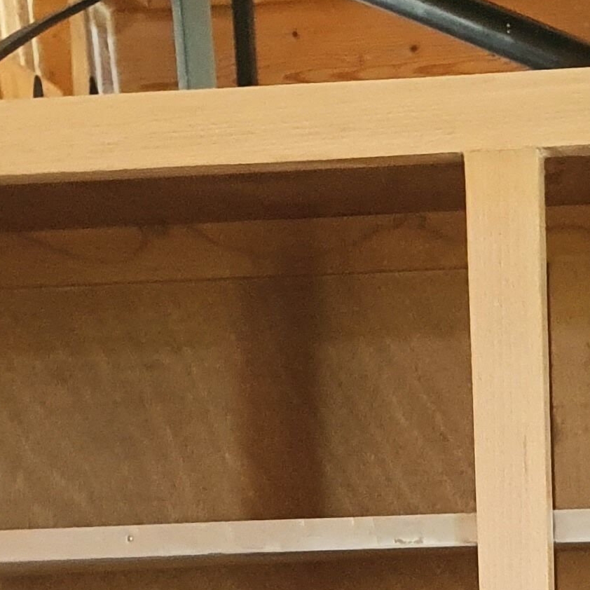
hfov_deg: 15.6
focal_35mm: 110
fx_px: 2121
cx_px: 583
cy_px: 1294
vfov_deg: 13.0
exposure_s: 1/40
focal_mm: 4.32
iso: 400
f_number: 1.5
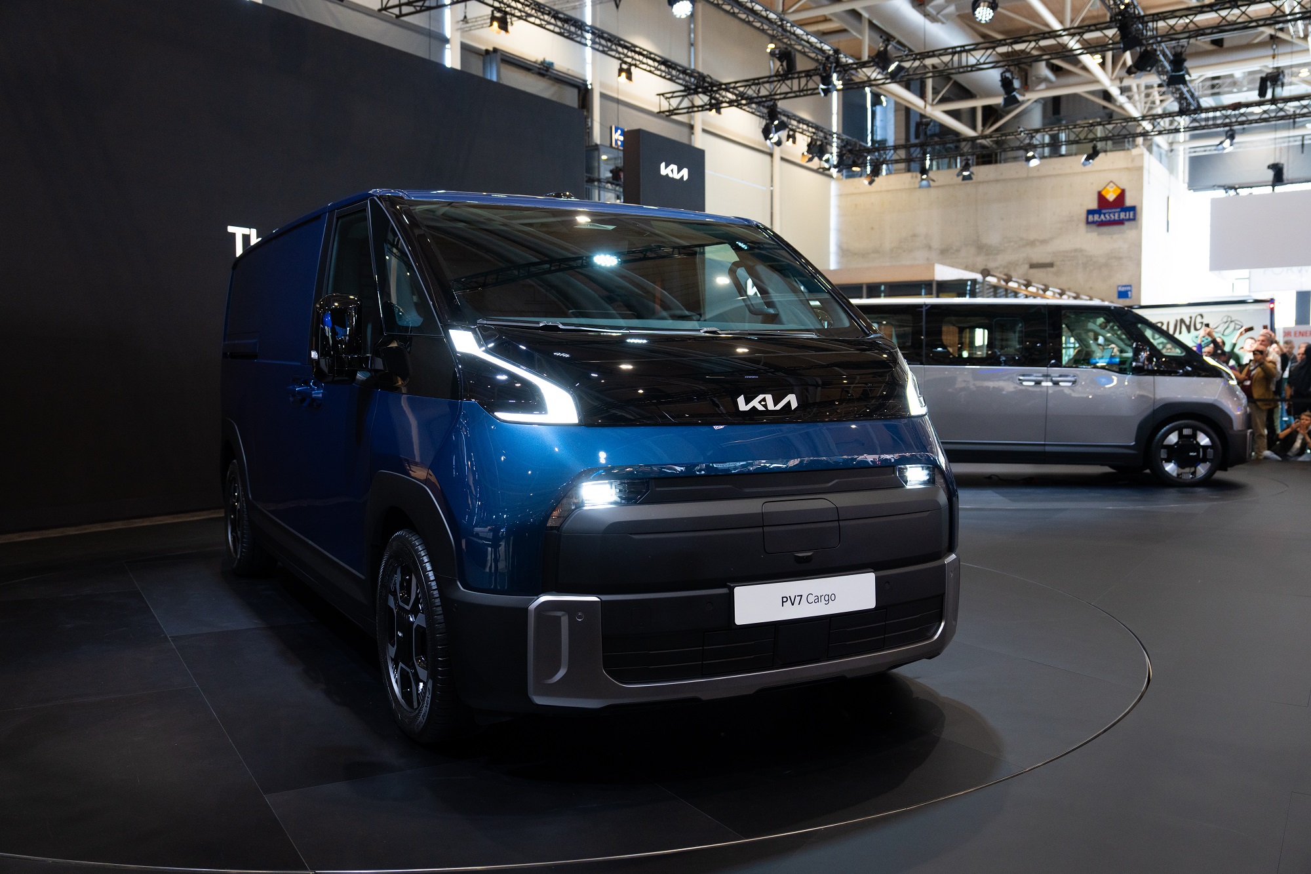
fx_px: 1129
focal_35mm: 31
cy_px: 437
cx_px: 656
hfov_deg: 60.3
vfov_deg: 42.3
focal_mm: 31
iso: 800
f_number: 3.5
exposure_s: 1/125
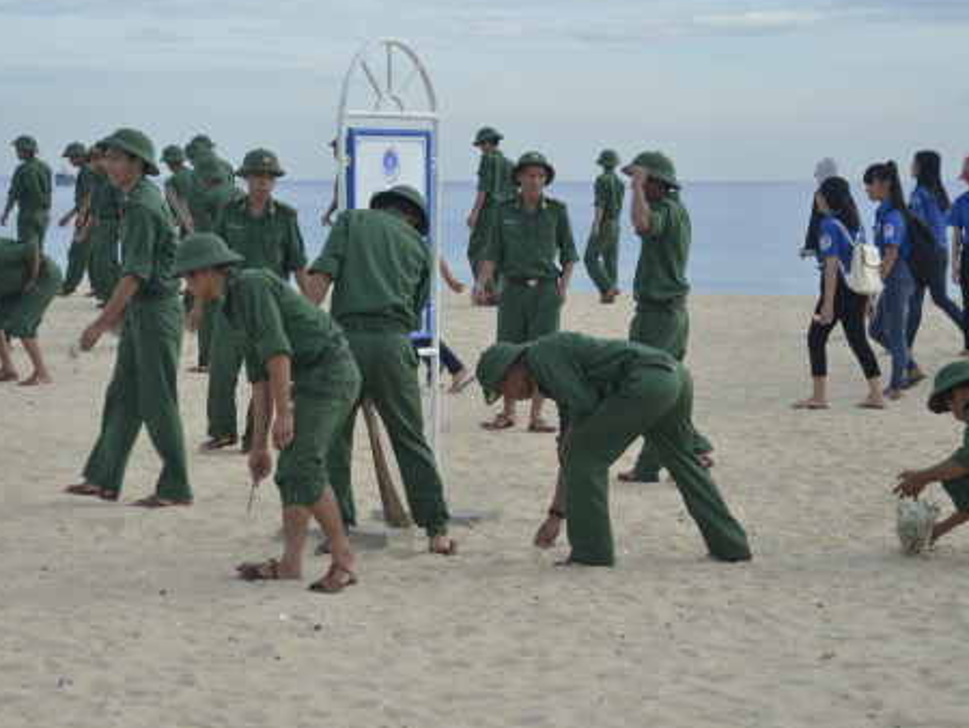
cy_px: 342
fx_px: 3249
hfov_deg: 17.0
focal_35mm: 116
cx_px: 476
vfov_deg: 12.8
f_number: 5.3
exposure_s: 1/2500
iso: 800
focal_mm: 66
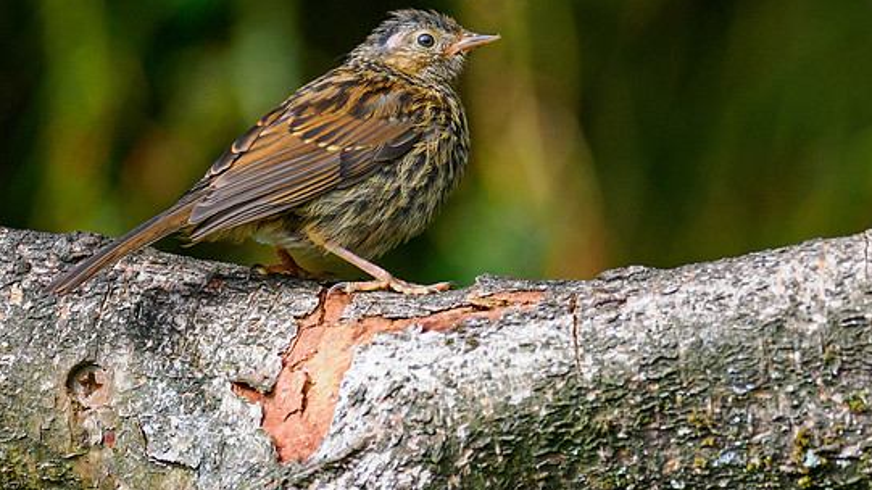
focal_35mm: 1119
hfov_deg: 1.9
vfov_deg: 1.1
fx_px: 25867
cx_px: 613
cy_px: 102
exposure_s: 1/1250
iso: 800
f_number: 4
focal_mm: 300
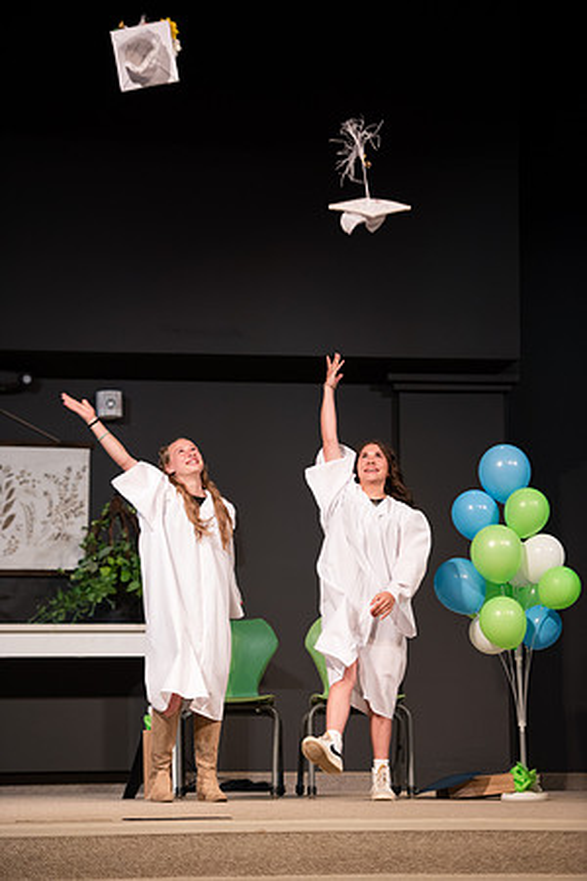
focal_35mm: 116
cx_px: 294
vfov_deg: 17.6
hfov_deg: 11.8
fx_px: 2837
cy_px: 440
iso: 800
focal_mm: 116
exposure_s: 1/250
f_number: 2.8
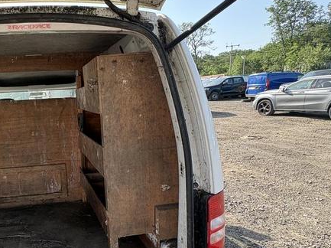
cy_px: 148
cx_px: 71
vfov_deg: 47.9
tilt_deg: -14.5
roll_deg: +0.2
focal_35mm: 29
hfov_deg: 57.6
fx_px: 277
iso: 50
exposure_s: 1/147
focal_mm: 2.22
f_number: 2.2
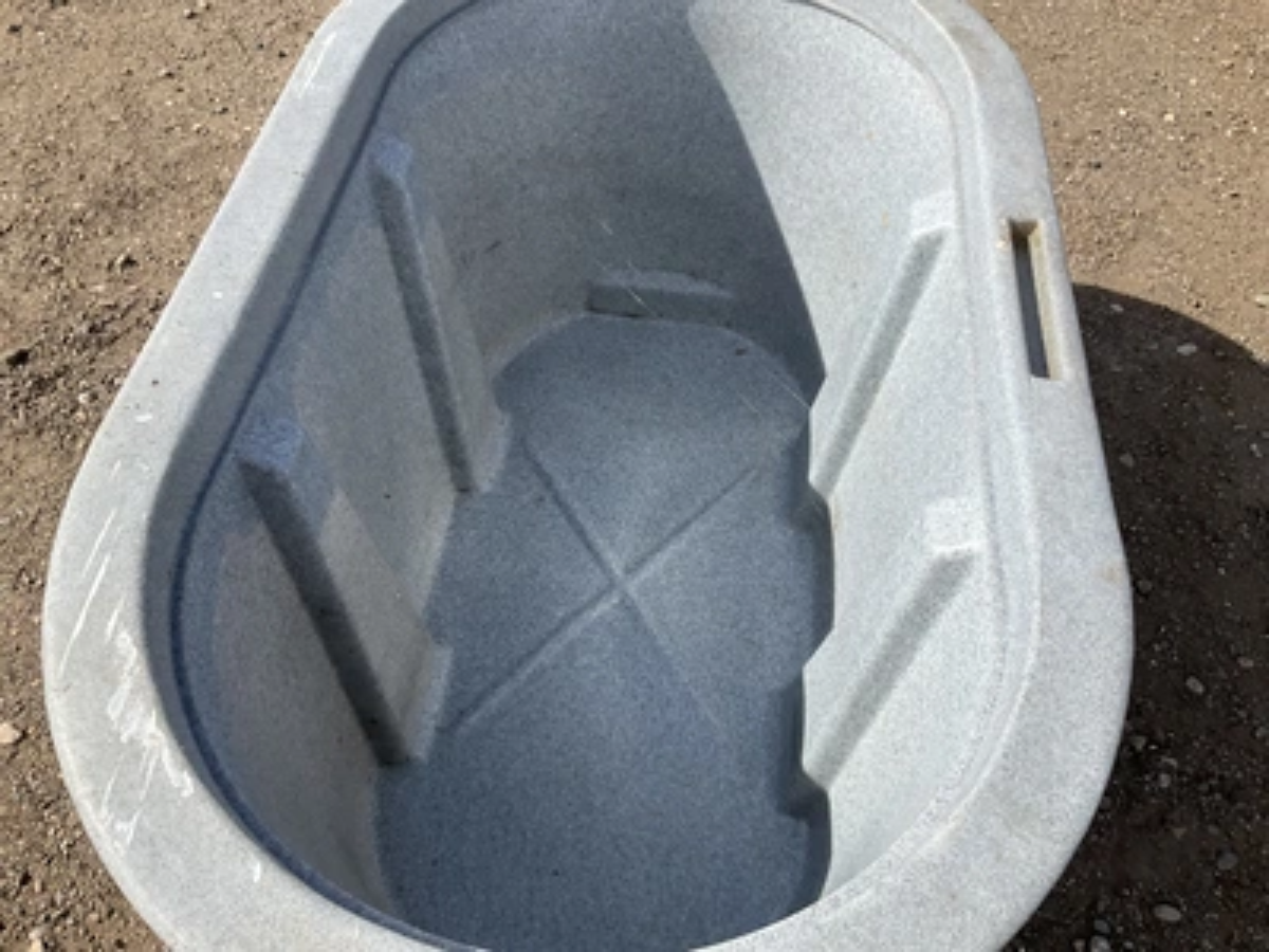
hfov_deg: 61.7
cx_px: 634
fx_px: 1063
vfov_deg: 48.2
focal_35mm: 29
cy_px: 476
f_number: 1.8
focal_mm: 3
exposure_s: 1/1412
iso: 25
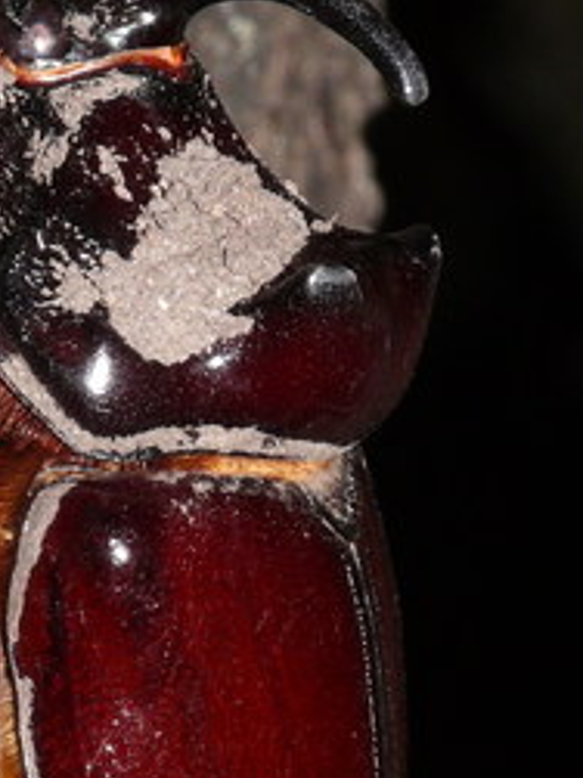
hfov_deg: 5.4
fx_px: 6136
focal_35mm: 273
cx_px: 133
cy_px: 446
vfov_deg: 7.3
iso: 200
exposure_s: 1/640
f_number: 11
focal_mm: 22.6
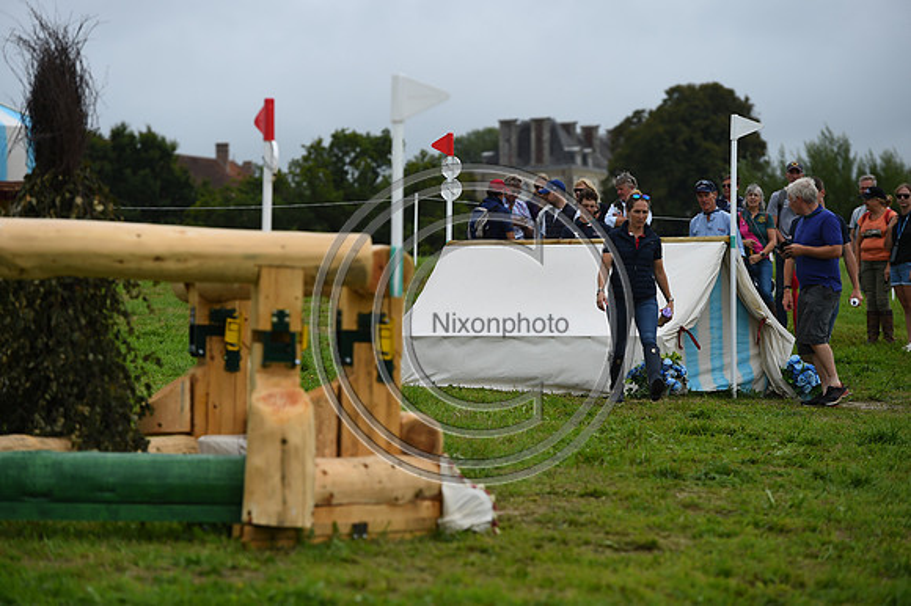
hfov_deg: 11.4
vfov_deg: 7.6
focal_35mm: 180
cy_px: 303
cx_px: 456
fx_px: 4552
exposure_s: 1/1000
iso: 160
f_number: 5
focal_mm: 180
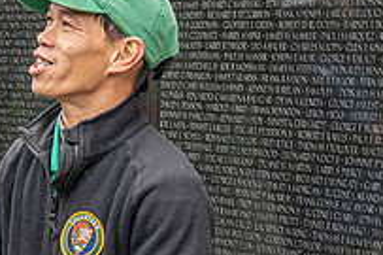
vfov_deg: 7.7
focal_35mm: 178
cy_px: 173
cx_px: -149
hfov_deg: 11.2
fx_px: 1892
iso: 1600
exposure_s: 1/400
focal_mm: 41
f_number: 8
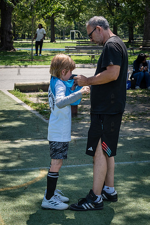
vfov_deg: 23.5
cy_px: 87
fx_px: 540
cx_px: 62
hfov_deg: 15.8
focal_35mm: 86
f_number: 5
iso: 200
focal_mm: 44
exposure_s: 1/640
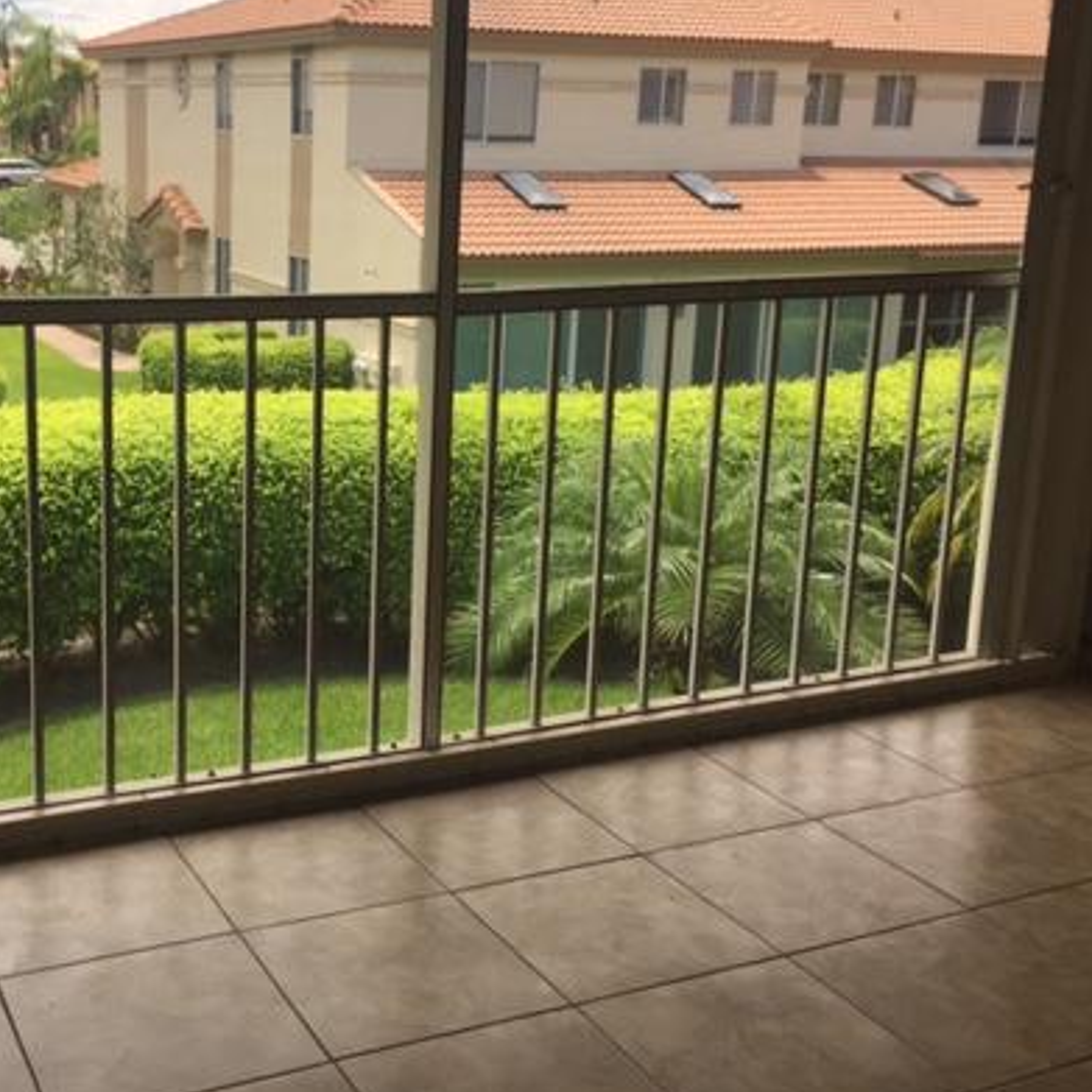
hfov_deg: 39.4
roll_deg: -2.0
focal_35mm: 42
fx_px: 1499
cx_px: 335
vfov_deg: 39.9
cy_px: 461
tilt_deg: -14.9
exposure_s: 1/309
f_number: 2.2
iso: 32
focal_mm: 4.15
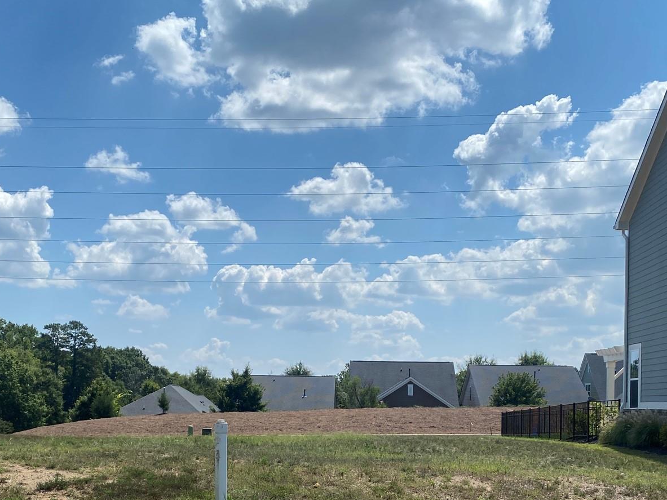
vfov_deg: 31.3
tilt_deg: -2.3
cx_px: 316
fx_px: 867
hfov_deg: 42.1
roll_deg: -0.7
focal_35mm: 45
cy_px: 405
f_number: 1.8
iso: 32
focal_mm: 4.25
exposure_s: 1/5025
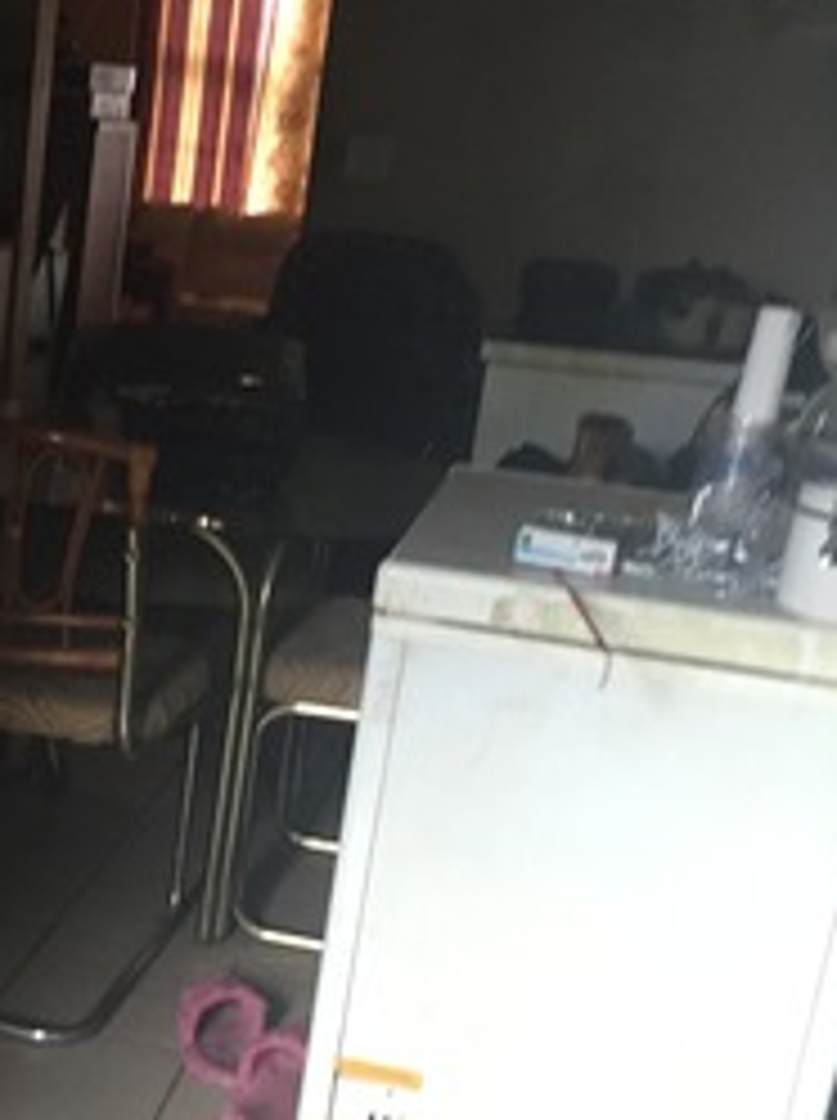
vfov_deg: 34.2
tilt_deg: -18.3
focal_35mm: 56
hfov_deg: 25.1
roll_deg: -5.9
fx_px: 1810
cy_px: 688
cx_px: 45
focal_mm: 4.15
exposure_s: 1/30
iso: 160
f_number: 2.2
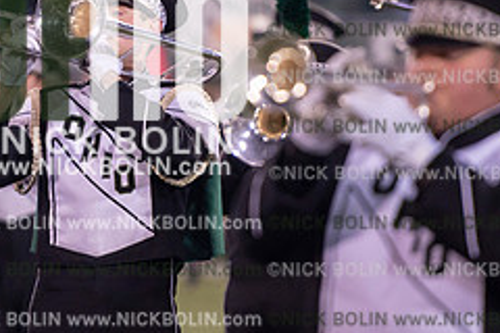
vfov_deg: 2.8
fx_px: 6708
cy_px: 78
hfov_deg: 4.3
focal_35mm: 483
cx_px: 100
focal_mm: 200
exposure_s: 1/1250
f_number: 2.8
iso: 2500
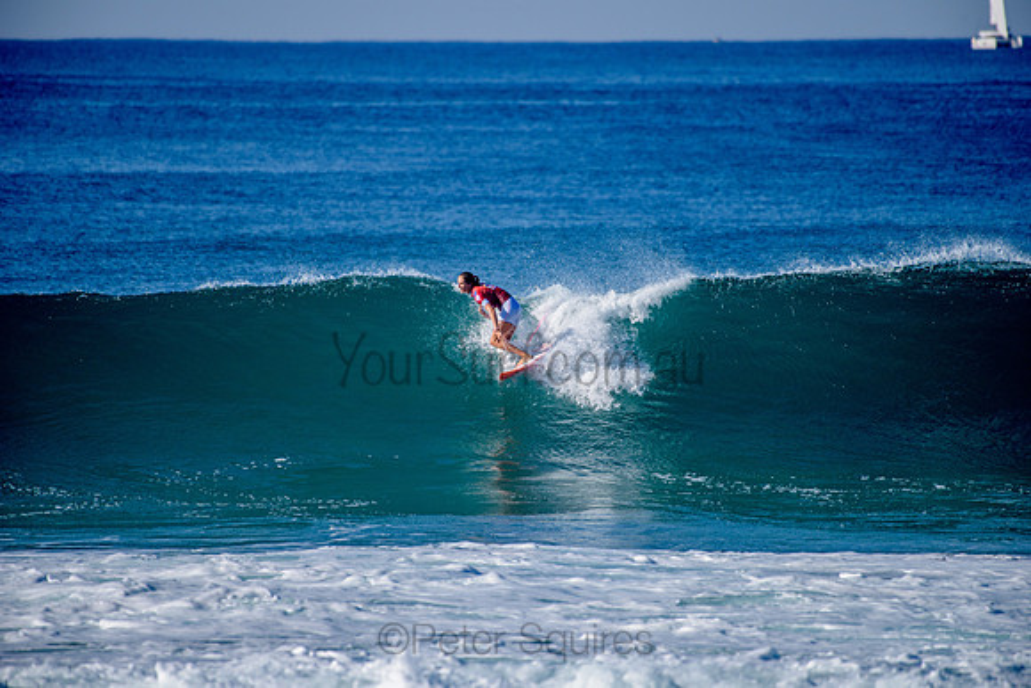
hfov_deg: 4.1
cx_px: 516
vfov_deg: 2.8
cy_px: 344
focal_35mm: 500
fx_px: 14322
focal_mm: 500
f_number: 5.6
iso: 140
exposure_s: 1/1600
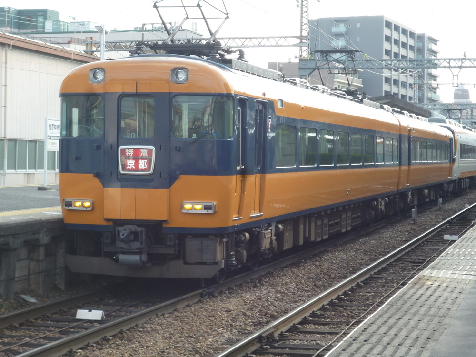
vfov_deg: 17.6
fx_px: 1155
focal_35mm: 84
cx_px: 259
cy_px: 152
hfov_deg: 23.3
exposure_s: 1/100
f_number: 5
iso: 125
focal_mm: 12.5
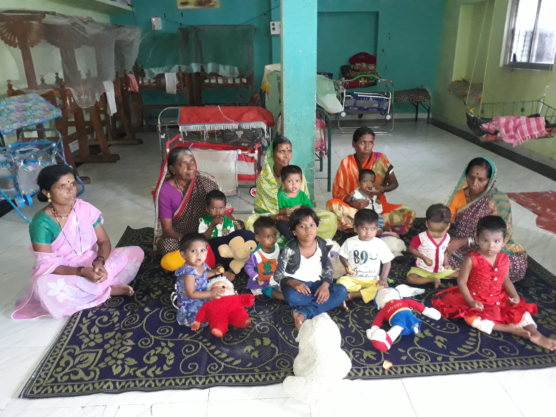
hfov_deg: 65.3
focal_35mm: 27
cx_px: 278
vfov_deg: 51.4
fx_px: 434
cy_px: 208
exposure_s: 1/17
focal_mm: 3.6
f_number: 1.9
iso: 640
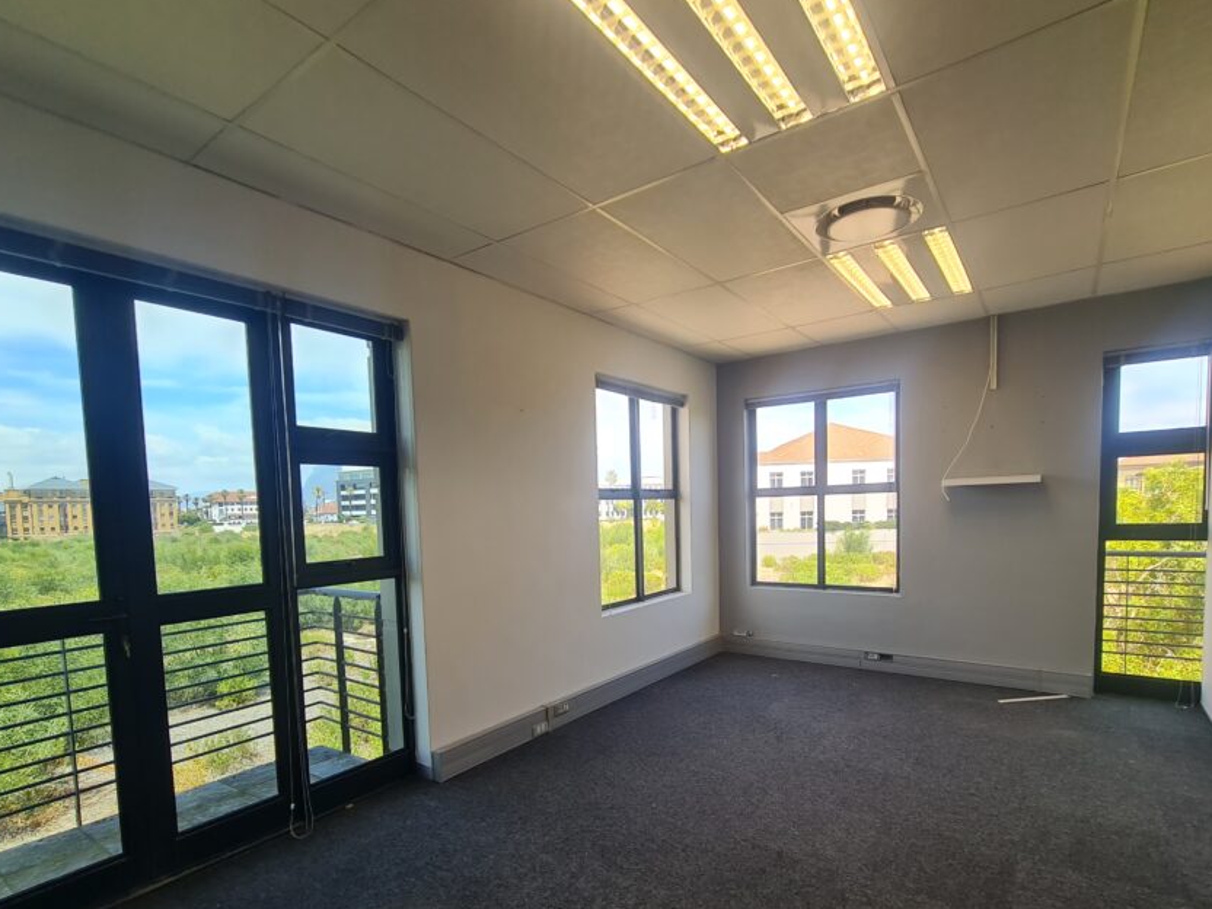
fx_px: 560
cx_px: 590
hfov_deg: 94.5
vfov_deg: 77.1
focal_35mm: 16
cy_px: 549
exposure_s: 1/133
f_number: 2.2
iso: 50
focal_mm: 2.2
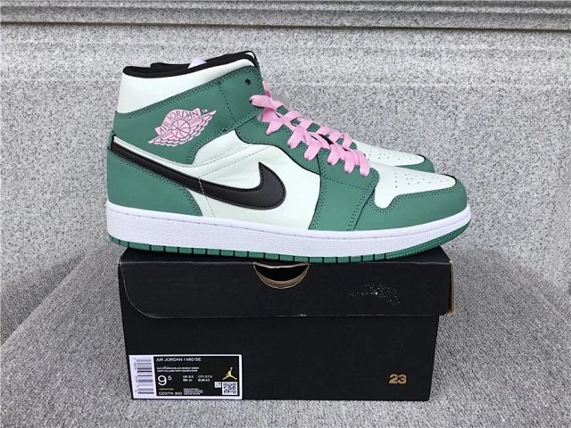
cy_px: 214
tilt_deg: -18.2
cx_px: 286
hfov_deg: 58.4
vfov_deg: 45.4
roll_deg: +0.0
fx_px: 511
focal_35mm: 31
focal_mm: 3.3
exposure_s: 1/384
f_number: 2.4
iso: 25
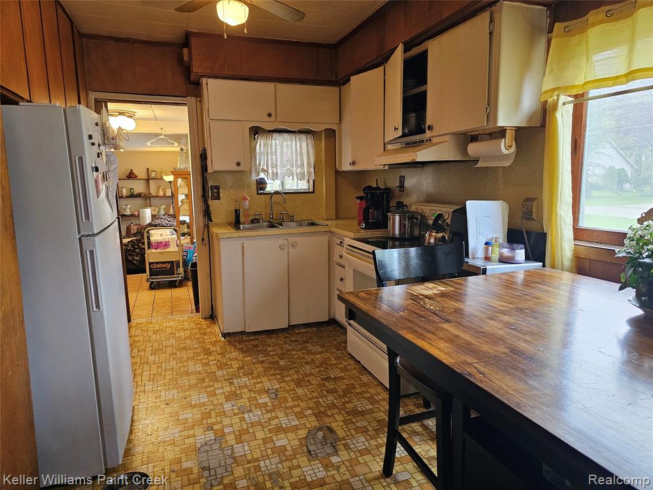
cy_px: 245
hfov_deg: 73.9
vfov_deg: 58.9
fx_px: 434
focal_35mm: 23
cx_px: 326
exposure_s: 1/120
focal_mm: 6.3
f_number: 1.7
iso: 500
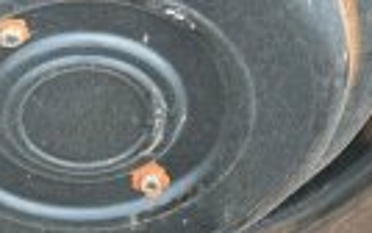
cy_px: -136
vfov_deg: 9.6
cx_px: 108
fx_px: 1339
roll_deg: -0.5
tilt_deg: -34.7
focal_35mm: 132
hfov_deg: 15.8
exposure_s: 1/121
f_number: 1.5
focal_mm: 5.7
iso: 80
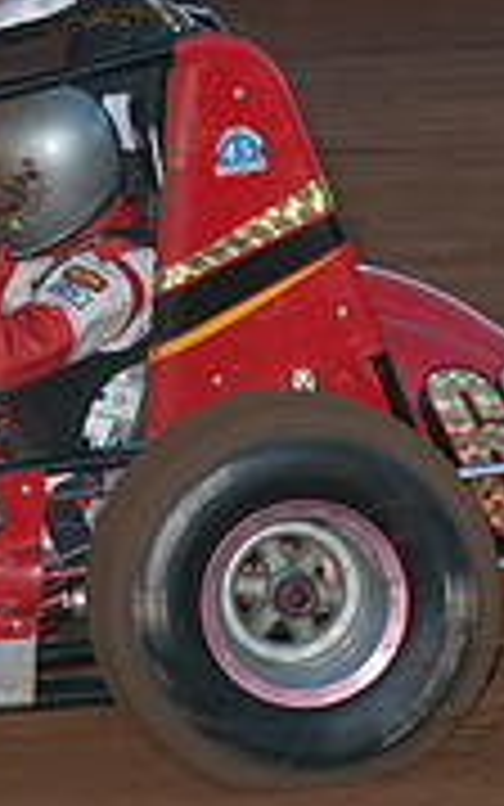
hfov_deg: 3.1
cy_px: 185
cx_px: -256
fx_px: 9355
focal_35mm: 426
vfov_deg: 4.9
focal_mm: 86
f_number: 4.5
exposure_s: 1/320
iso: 200
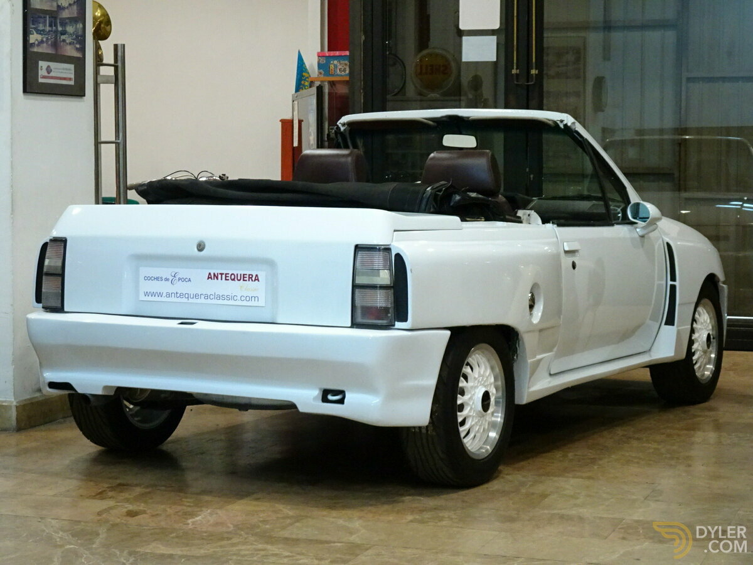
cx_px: 376
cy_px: 282
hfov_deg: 26.0
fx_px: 1631
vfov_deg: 19.6
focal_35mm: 75
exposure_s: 1/20
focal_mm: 12.87
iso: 800
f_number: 5
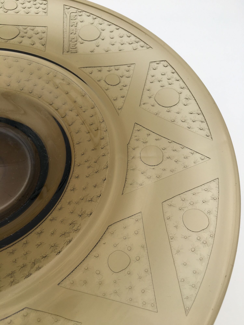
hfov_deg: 48.2
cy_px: 162
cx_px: 122
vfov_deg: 61.7
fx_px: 273
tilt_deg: -55.2
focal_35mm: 29
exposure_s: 1/283
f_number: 2.2
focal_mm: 4.15
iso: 25
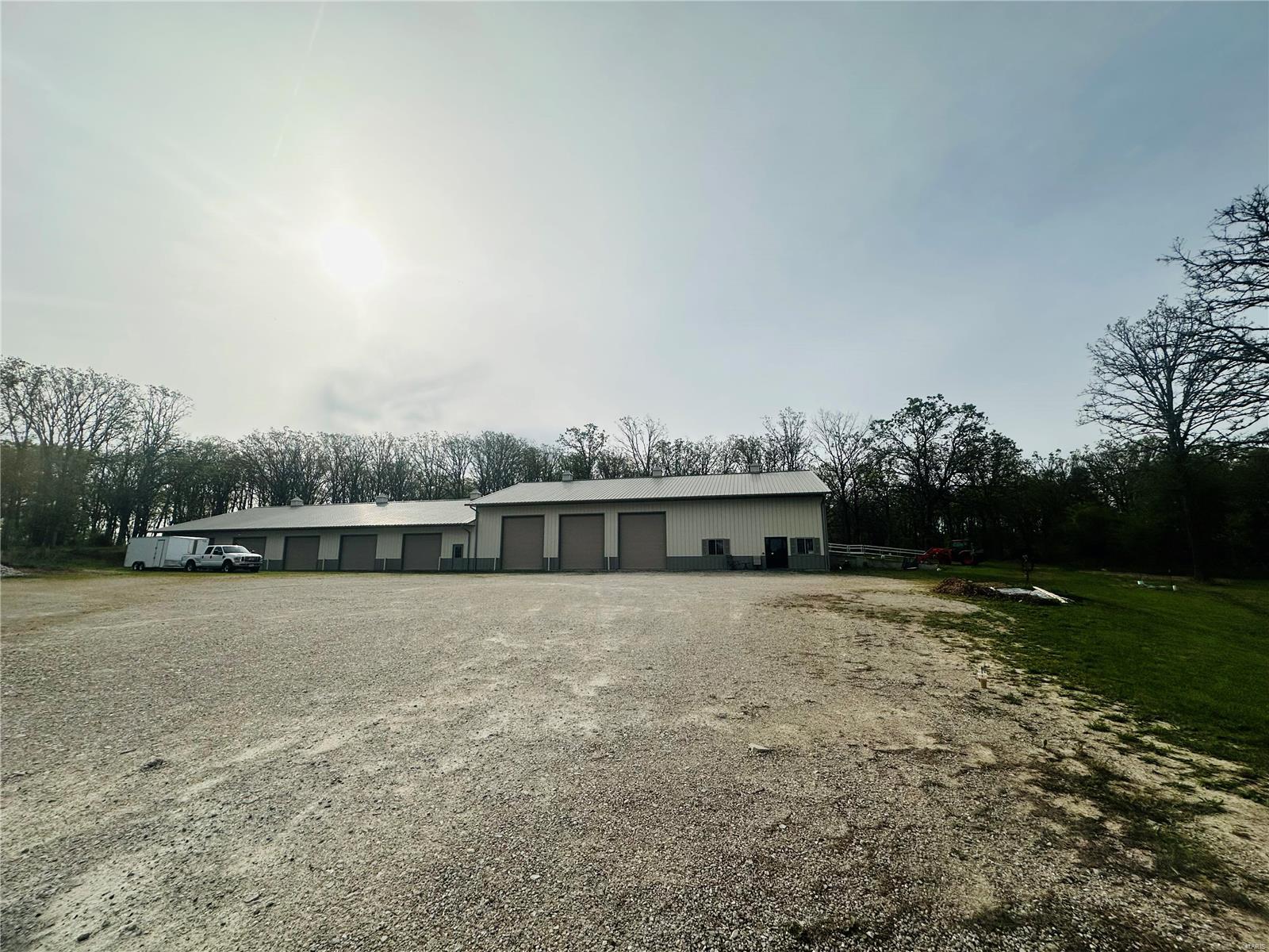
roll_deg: +0.0
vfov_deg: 85.7
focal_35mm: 14
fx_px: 513
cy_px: 476
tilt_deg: +10.5
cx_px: 634
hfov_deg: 102.1
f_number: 2.2
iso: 50
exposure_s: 1/5814
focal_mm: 2.22
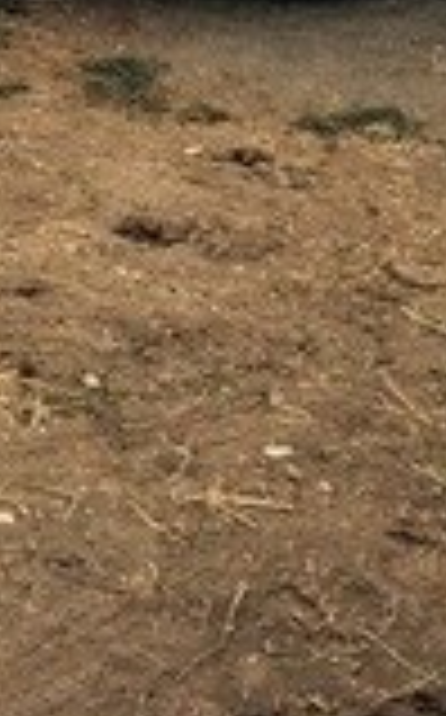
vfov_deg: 19.8
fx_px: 1872
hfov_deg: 13.0
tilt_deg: -8.7
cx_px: -189
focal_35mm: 96
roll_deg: +0.7
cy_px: -225
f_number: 2.2
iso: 50
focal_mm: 4.15
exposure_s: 1/100
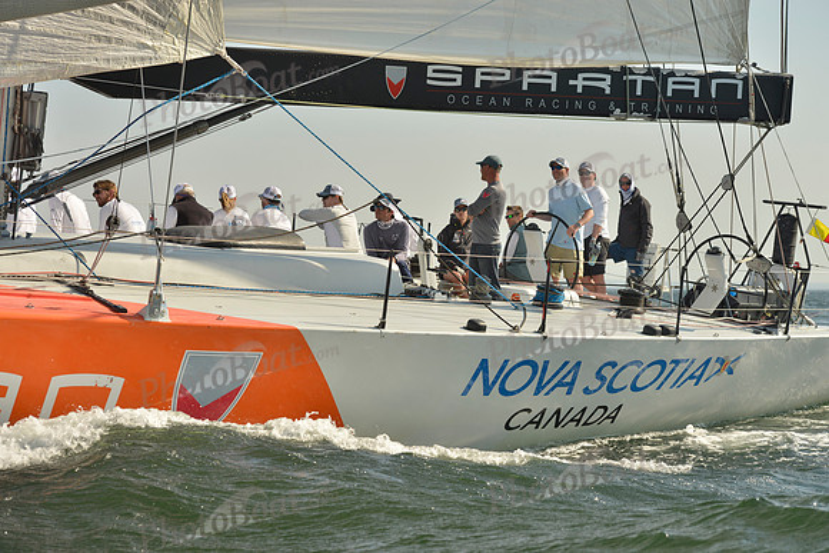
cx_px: 414
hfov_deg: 21.5
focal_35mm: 95
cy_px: 276
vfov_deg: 14.4
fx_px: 2188
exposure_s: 1/1000
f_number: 8
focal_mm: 95
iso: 200
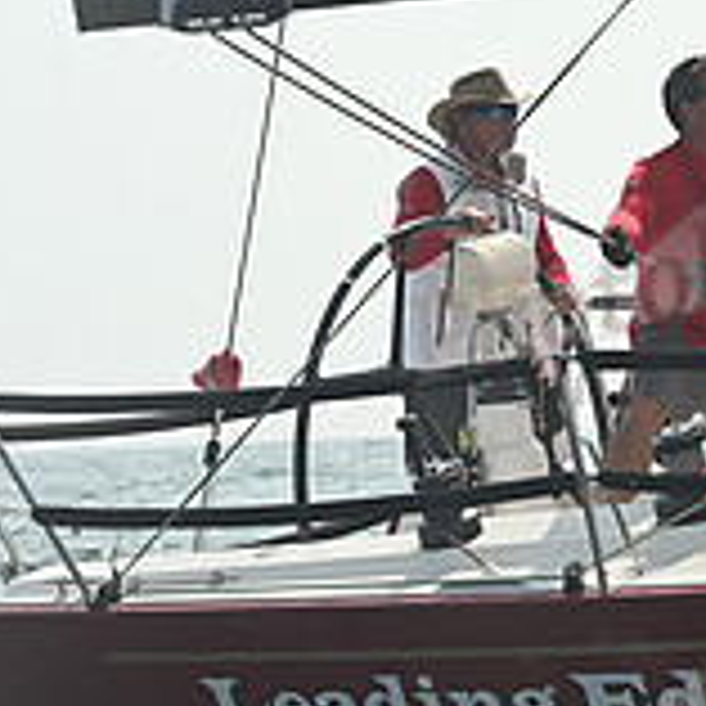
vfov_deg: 8.0
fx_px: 5076
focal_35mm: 220
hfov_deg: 7.7
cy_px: 438
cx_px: 1277
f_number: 7.1
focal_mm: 70
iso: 320
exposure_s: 1/1250
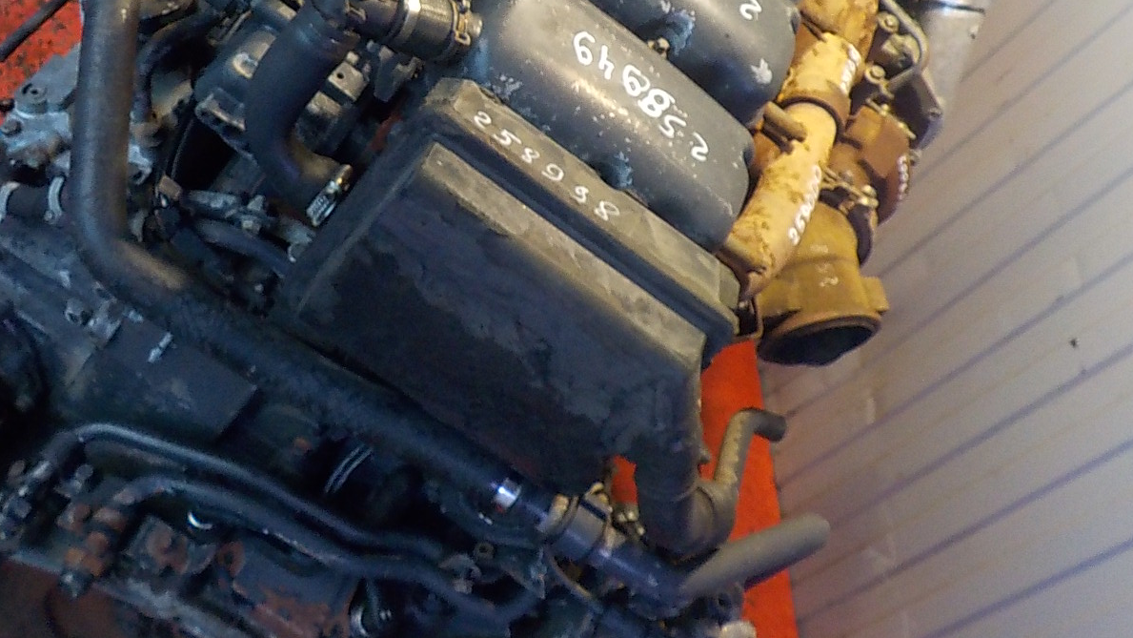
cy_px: 51
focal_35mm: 44
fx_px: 1322
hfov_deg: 46.4
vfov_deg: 26.1
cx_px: 571
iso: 320
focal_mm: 4.1
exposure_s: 1/30
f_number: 3.3
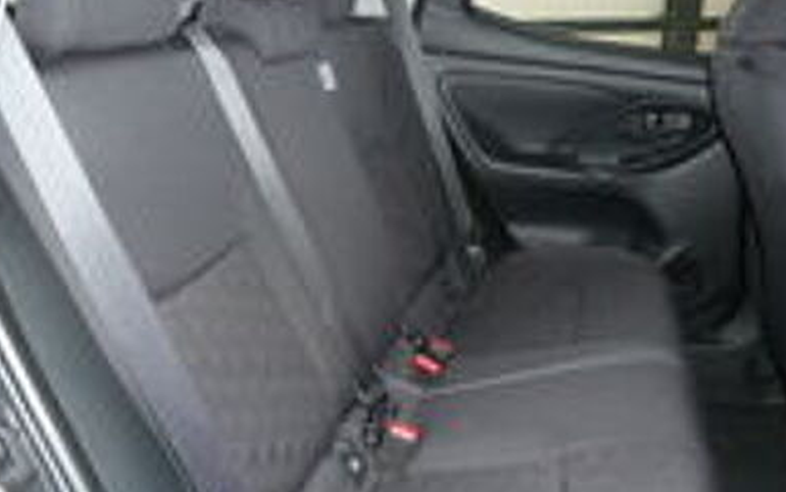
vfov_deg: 38.3
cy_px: 261
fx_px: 707
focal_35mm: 33
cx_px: 402
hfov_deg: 58.1
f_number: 3.3
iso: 320
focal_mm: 4.1
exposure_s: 1/30
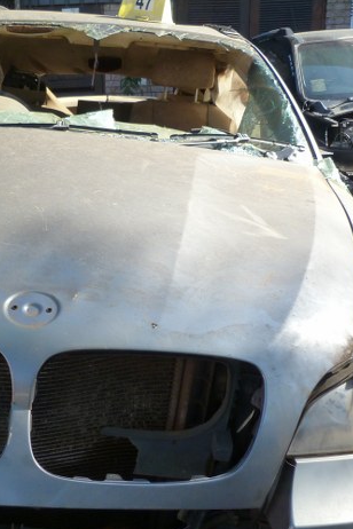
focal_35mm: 45
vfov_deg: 43.4
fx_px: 662
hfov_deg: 29.4
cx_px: 88
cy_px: 321
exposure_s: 1/125
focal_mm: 4.5
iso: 125
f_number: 4
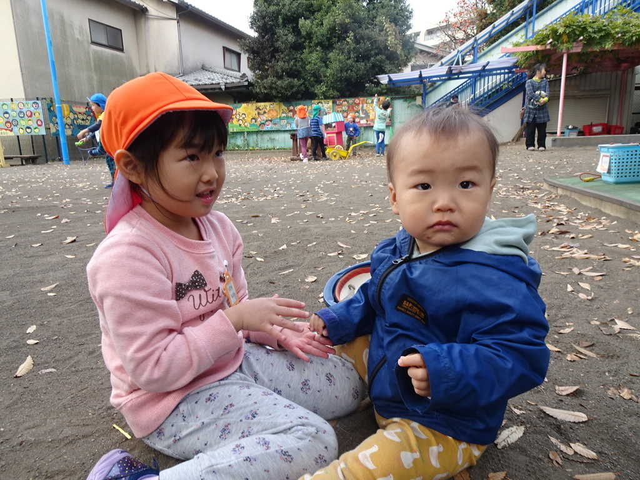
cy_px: 240
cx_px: 320
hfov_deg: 71.6
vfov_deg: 56.8
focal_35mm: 24
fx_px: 444
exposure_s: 1/100
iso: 80
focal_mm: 4.1
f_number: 3.5
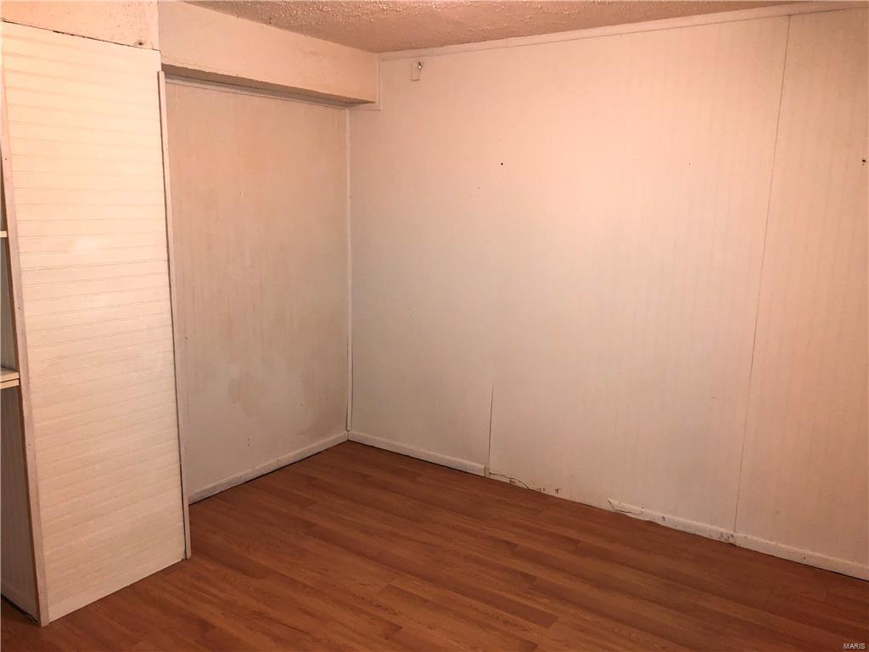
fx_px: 728
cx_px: 434
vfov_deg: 48.2
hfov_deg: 61.7
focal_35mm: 29
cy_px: 326
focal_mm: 3.99
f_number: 1.8
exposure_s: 1/60
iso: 125
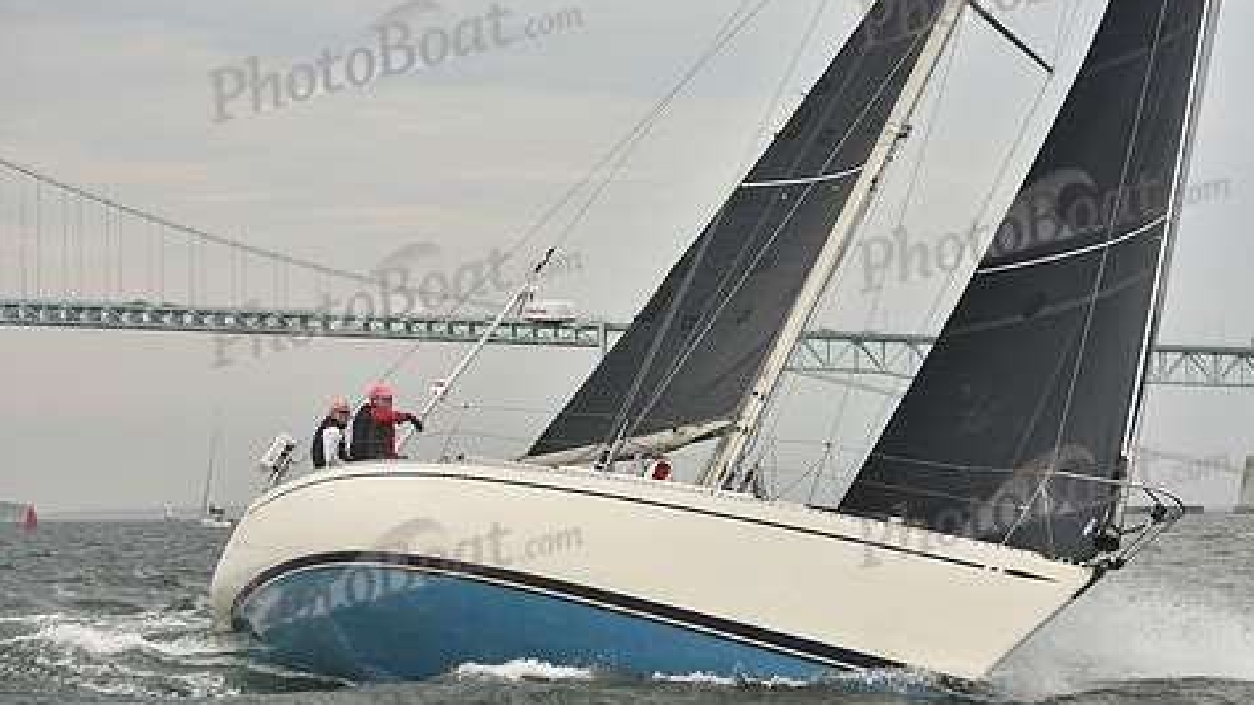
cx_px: 721
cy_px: 399
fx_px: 2992
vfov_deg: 13.4
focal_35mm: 90
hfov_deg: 23.6
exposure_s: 1/500
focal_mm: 70
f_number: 5
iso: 250
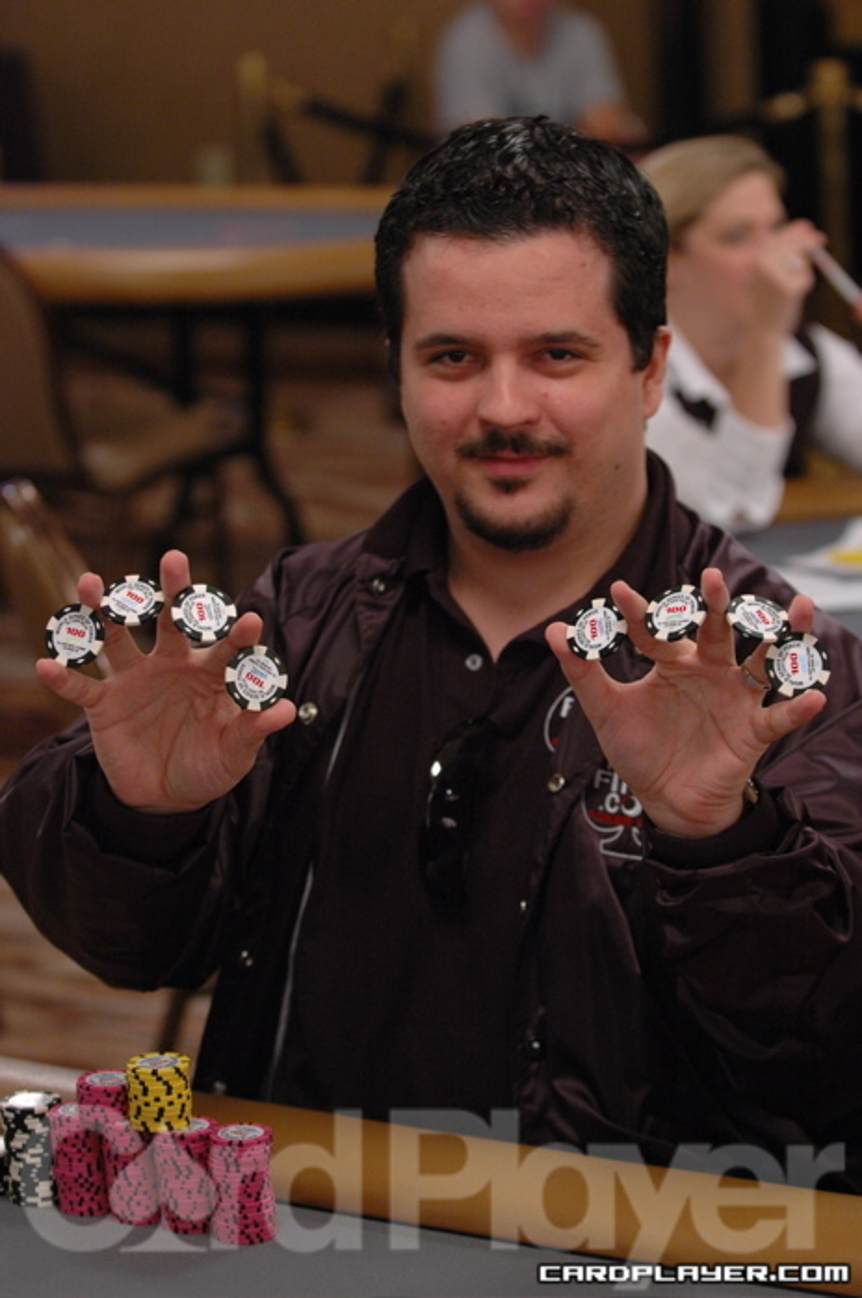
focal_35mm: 105
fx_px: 3782
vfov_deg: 19.5
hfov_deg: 13.0
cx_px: 431
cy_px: 649
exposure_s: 1/80
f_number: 2.8
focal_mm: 70
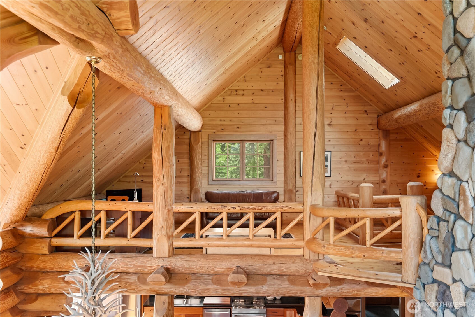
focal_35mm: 29
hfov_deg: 63.5
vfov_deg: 44.9
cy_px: 158
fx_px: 384
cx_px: 238
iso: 400
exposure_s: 1/15
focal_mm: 29.1
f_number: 3.2
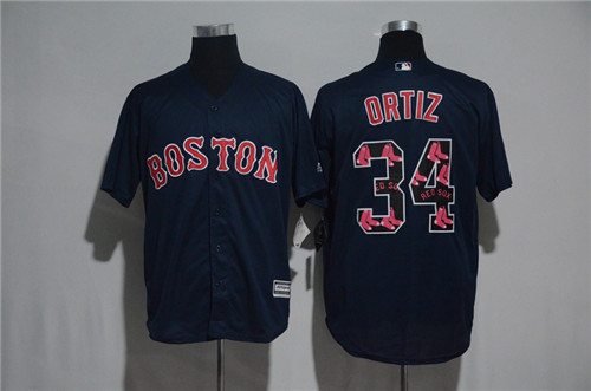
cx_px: 296
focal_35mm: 72
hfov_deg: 28.1
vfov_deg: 18.8
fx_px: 1179
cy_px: 196
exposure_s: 1/60
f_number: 4.5
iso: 4000
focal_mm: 48
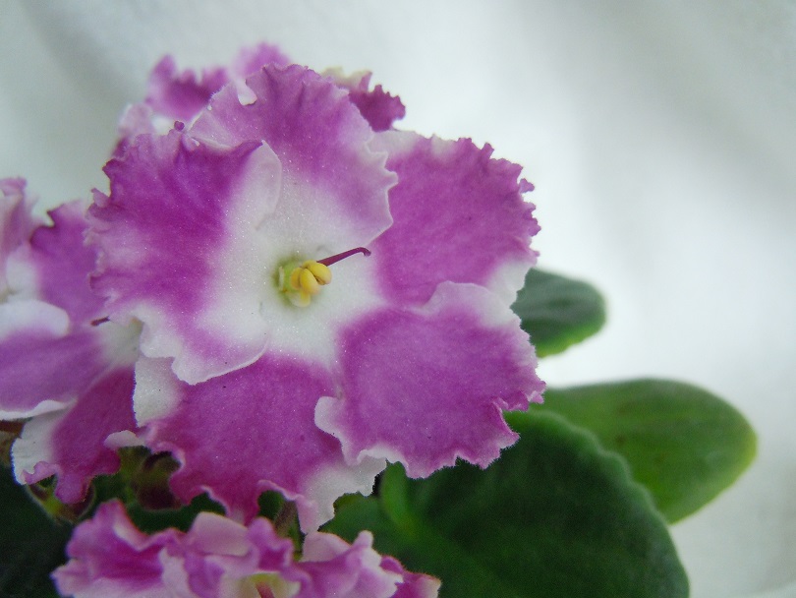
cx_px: 398
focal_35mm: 30
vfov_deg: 46.8
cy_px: 299
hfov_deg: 59.9
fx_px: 690
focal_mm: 5.4
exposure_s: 1/125
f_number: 3.5
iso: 400
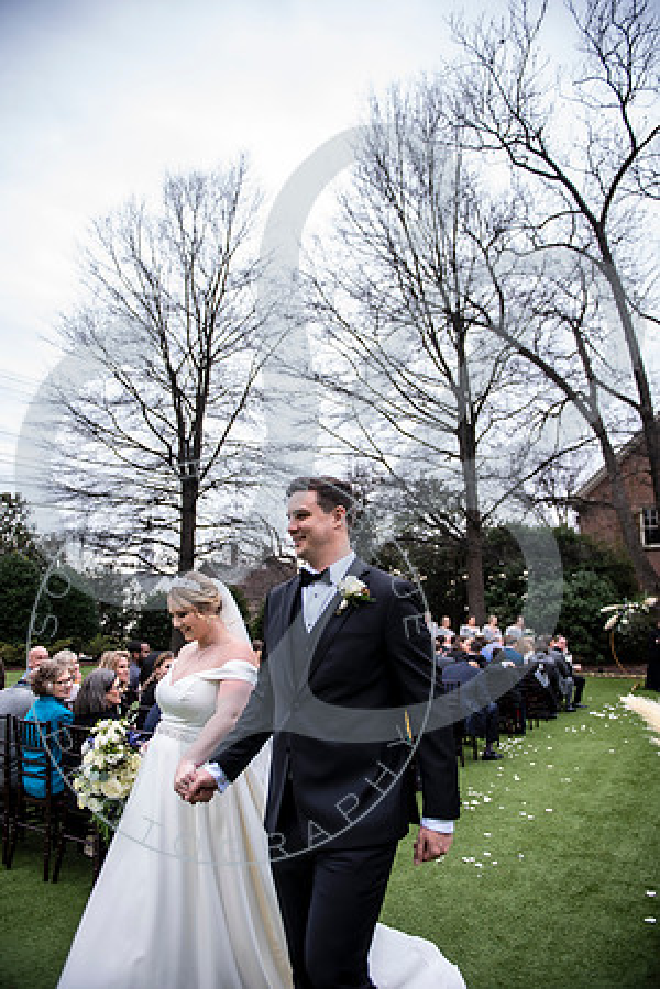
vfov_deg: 73.7
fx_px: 660
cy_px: 494
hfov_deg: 53.1
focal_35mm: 24
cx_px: 330
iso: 250
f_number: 2.8
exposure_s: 1/200
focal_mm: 24
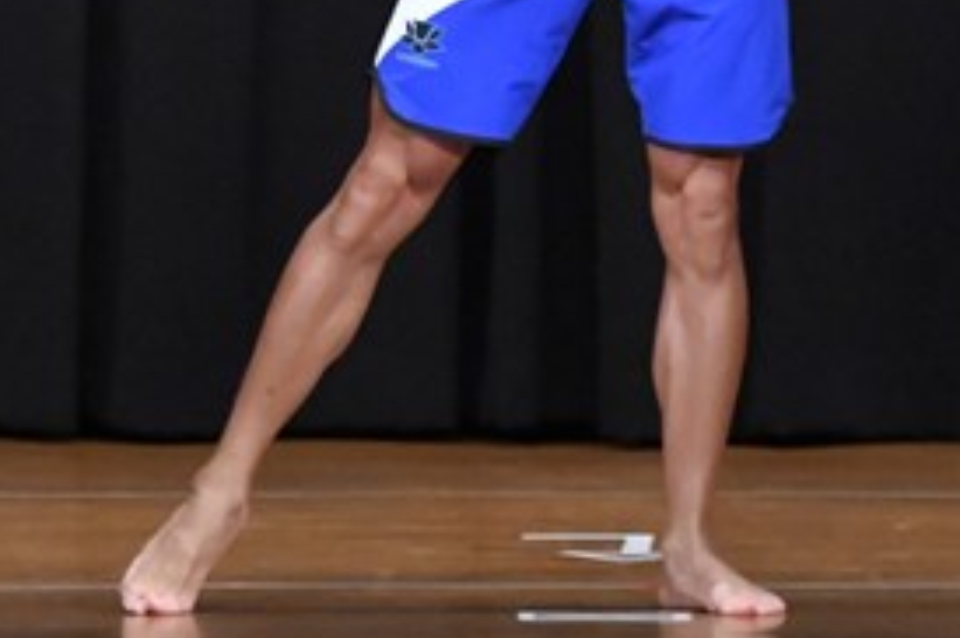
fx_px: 16354
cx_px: 391
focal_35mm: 614
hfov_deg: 3.4
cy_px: -42
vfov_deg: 2.2
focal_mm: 145
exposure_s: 1/400
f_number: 5.6
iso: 8000
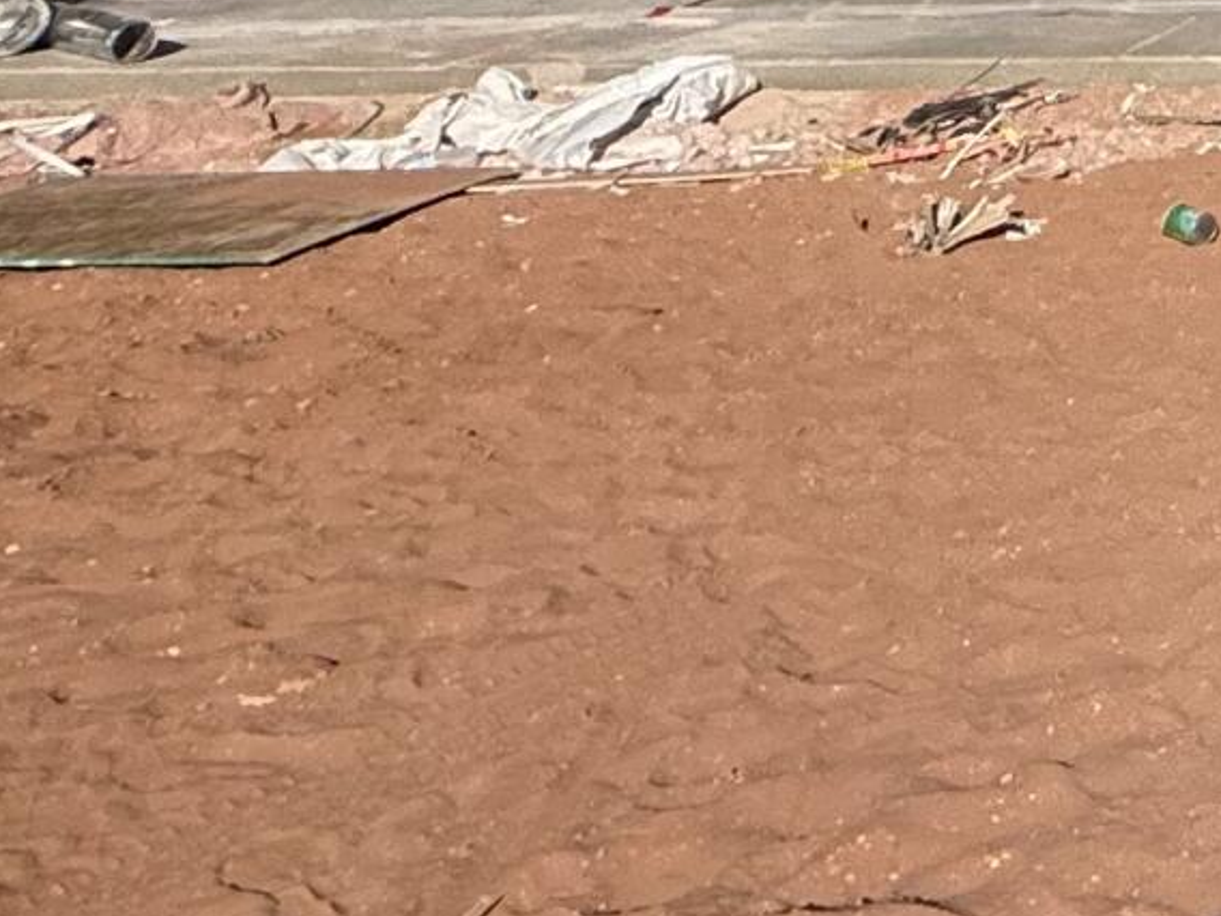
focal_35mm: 74
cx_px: 2425
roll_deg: +0.8
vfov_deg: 14.5
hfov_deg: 18.1
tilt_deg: +18.4
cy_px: -1159
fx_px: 2610
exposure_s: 1/3891
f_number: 2.2
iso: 50
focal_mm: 2.22
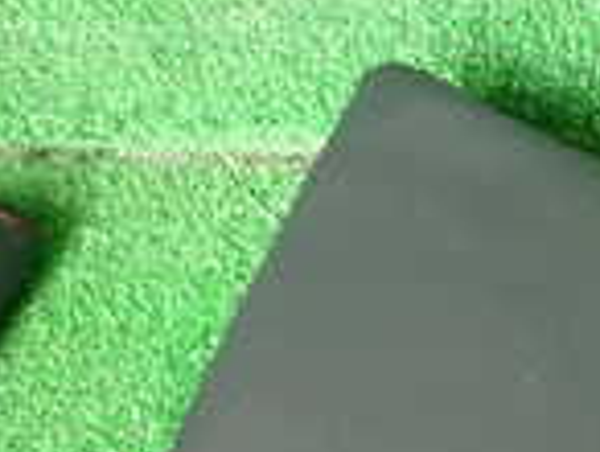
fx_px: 2135
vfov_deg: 11.0
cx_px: 432
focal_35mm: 123
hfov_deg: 15.9
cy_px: 912
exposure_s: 1/30
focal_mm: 5.4
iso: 320
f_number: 2.3
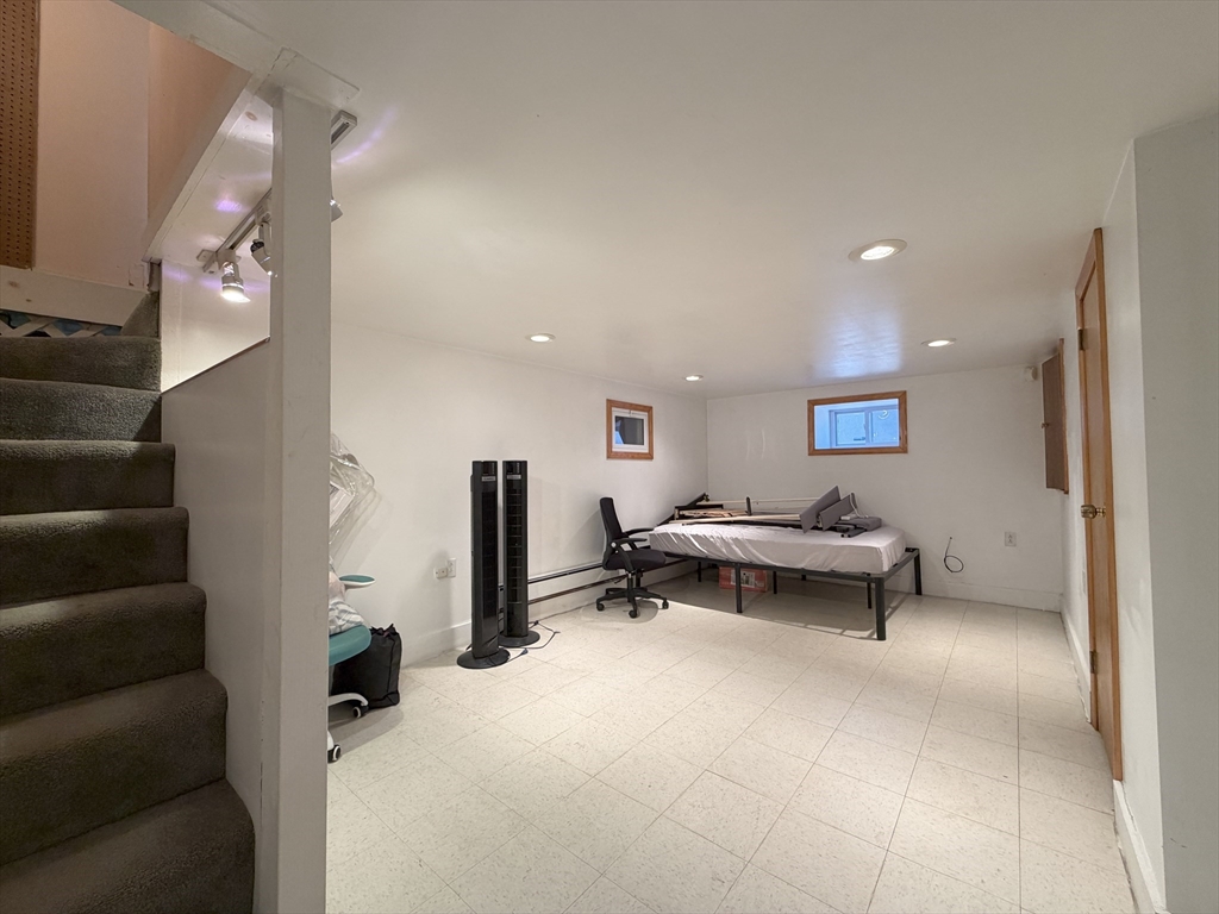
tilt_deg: +1.6
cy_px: 457
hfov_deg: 102.1
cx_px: 610
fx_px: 493
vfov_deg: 85.7
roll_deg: +0.5
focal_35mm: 14
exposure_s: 1/60
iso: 160
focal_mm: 2.22
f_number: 2.2
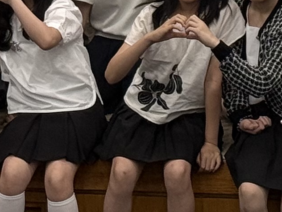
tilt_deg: -5.4
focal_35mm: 306
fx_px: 2493
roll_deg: +0.3
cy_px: -381
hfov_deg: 6.4
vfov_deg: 4.7
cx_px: 323
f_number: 1.78
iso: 50
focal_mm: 6.76
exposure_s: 1/219
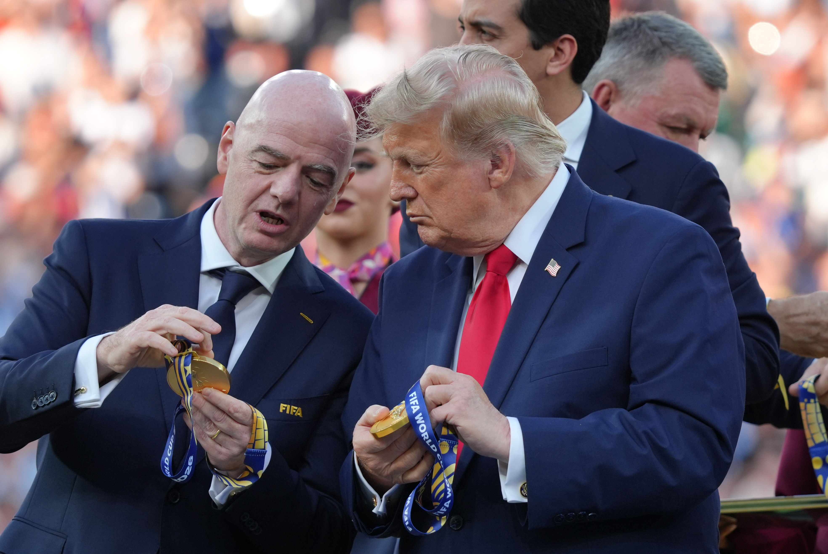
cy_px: 277
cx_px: 414
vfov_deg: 2.5
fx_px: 12799
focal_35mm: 556
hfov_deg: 3.7
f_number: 6.3
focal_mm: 371
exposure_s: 1/1000
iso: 1000
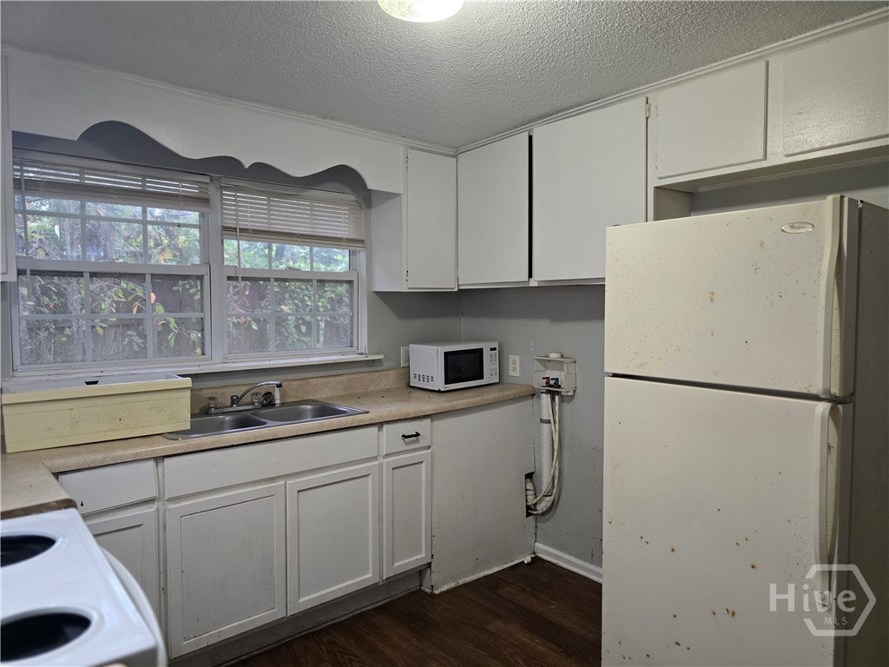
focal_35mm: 23
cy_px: 334
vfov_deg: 58.9
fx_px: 591
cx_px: 444
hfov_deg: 73.9
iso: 320
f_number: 1.7
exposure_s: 1/120
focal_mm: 6.3
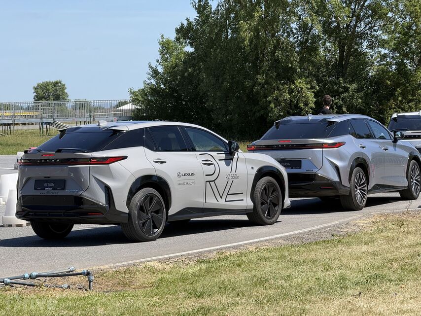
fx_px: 1460
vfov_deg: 12.4
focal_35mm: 120
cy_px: 158
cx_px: 210
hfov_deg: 16.4
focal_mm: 15.66
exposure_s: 1/1186
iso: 50
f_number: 2.8
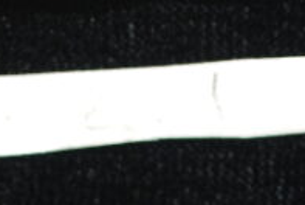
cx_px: 143
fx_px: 4043
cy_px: -99
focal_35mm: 477
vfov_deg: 2.9
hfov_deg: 4.3
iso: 100
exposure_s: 1/60
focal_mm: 105
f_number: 7.1
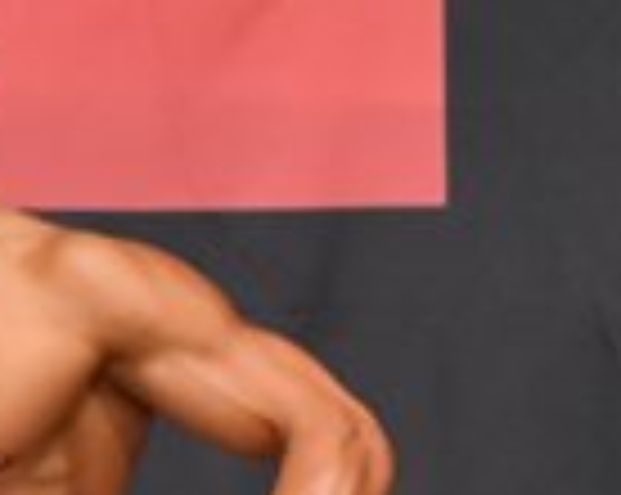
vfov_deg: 1.3
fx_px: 21767
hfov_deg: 1.6
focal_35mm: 1186
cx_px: 1316
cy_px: 896
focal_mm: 150
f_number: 5.6
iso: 6400
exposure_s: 1/400
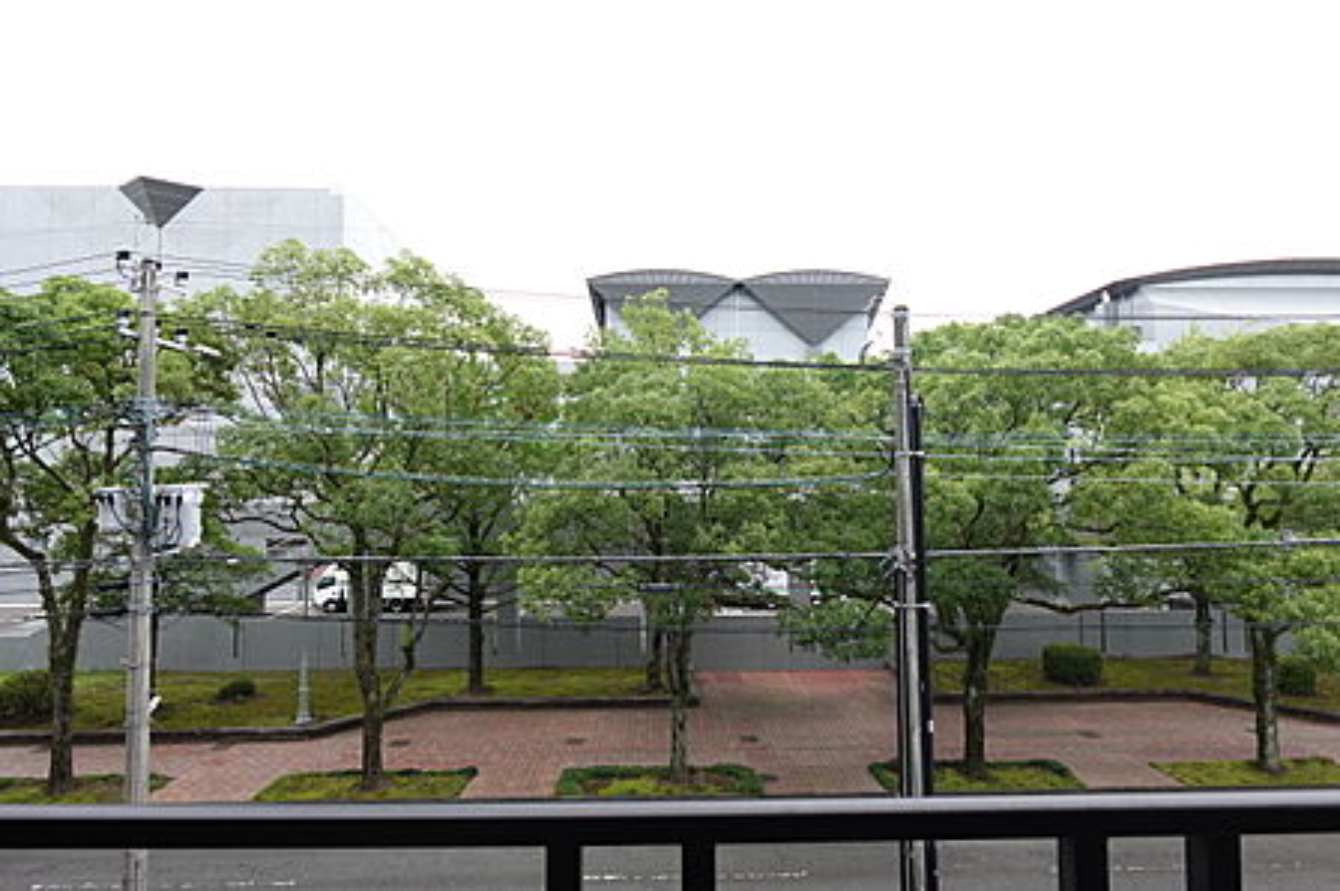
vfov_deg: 61.9
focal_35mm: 20
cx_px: 670
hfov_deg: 84.0
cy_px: 446
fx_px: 744
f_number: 2
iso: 125
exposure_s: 1/1000
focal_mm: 7.6
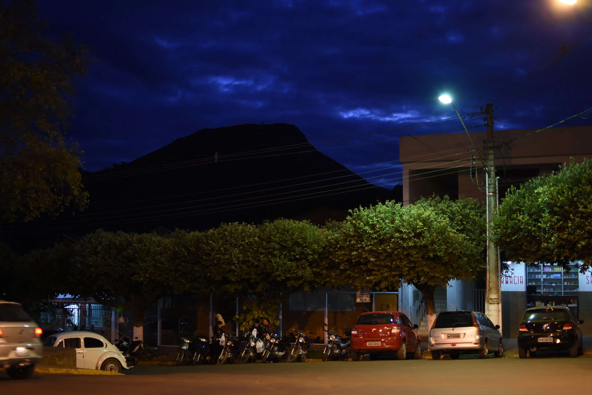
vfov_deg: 25.8
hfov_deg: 37.8
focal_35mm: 52
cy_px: 198
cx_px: 296
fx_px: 864
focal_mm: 35
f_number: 1.8
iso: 800
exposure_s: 1/60
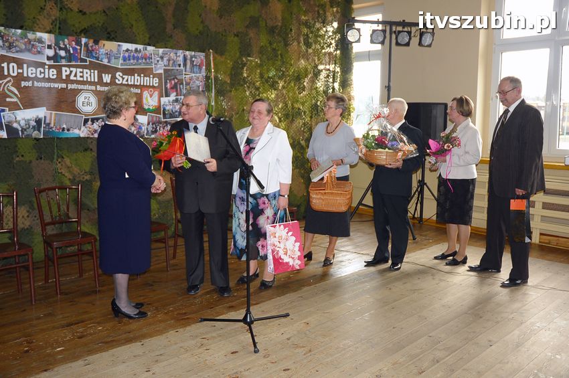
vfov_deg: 39.9
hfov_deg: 57.3
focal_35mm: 33
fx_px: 521
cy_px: 189
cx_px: 284
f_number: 3.5
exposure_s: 1/60
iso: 500
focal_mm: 22
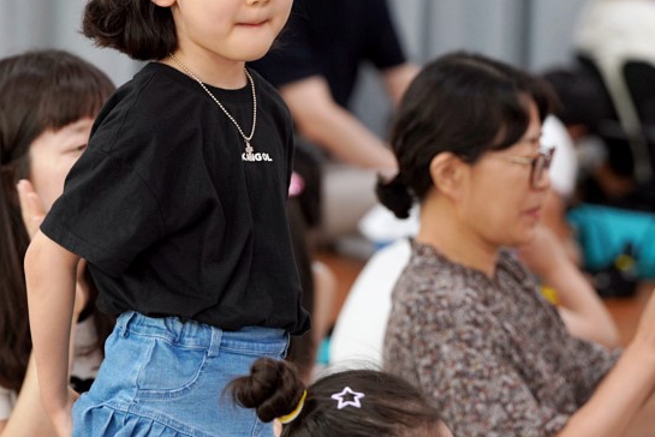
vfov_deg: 6.8
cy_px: 115
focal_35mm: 203
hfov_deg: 10.1
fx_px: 3695
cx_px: 189
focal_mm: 123
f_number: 4
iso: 1250
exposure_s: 1/160
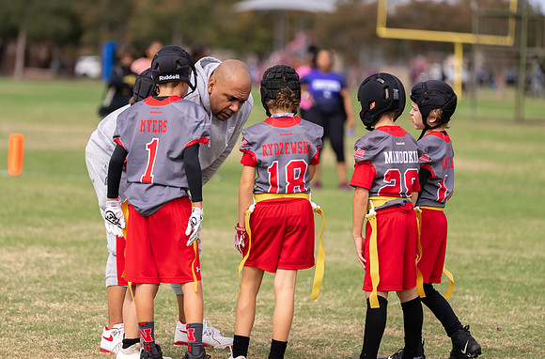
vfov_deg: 6.9
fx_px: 2970
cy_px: 146
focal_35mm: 197
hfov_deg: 10.5
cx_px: 228
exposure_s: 1/1600
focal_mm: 157
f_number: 2.8
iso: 100
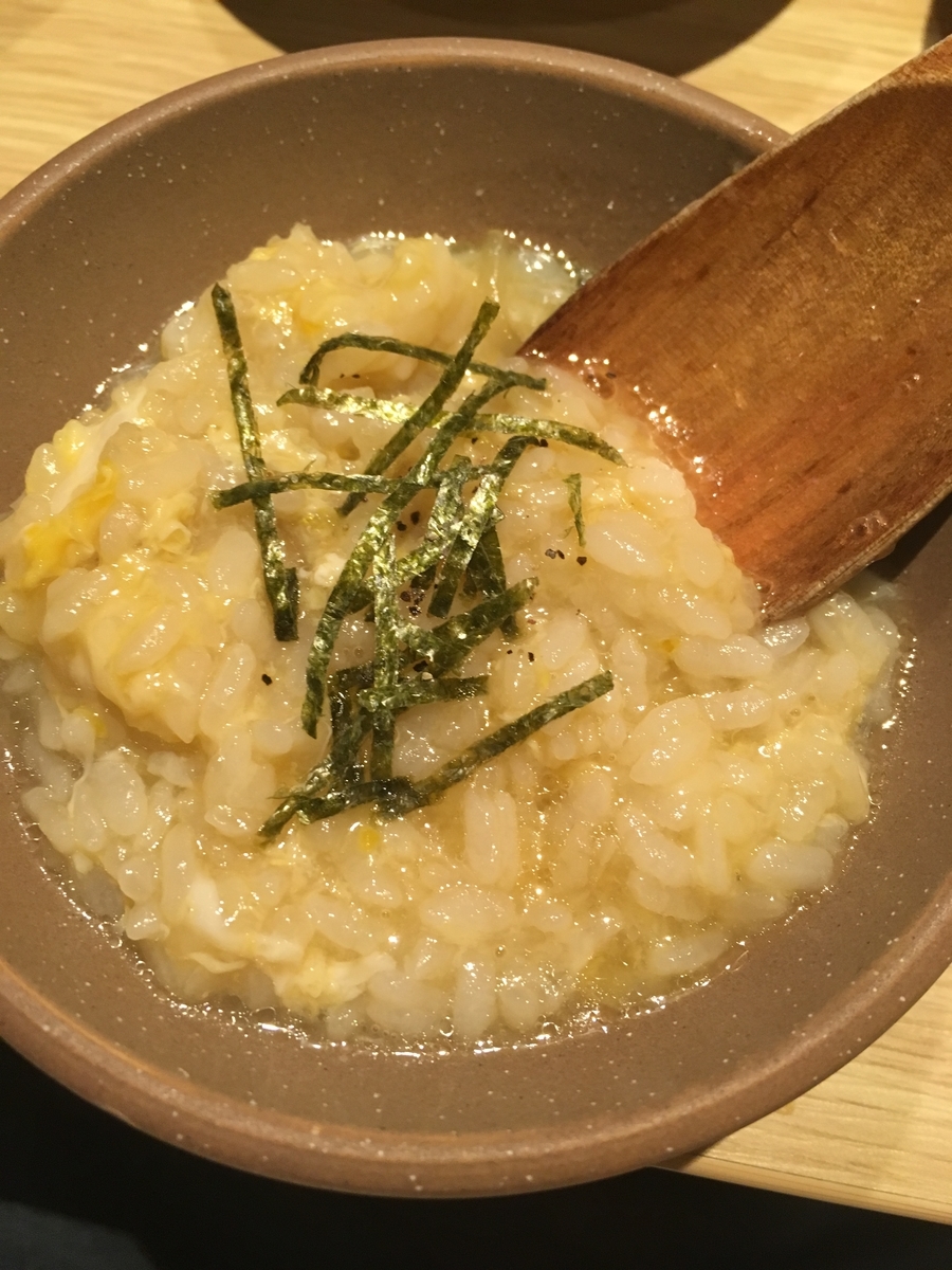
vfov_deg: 61.7
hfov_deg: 48.2
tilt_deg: -67.9
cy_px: 635
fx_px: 1063
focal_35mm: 29
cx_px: 476
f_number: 2.2
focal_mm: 4.15
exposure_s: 1/30
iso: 125
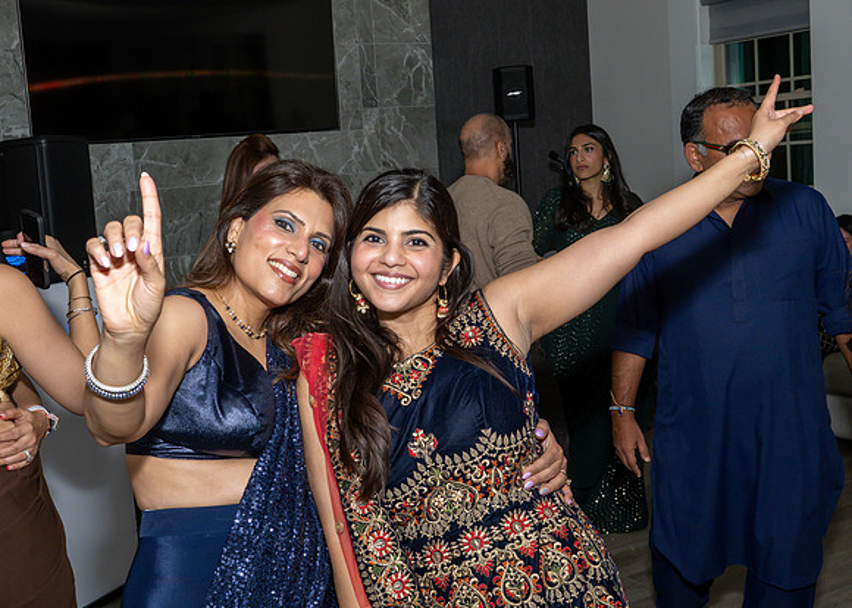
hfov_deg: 44.0
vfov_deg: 32.2
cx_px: 387
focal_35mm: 44
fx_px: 1053
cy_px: 284
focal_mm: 26
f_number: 8
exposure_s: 1/250
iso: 800
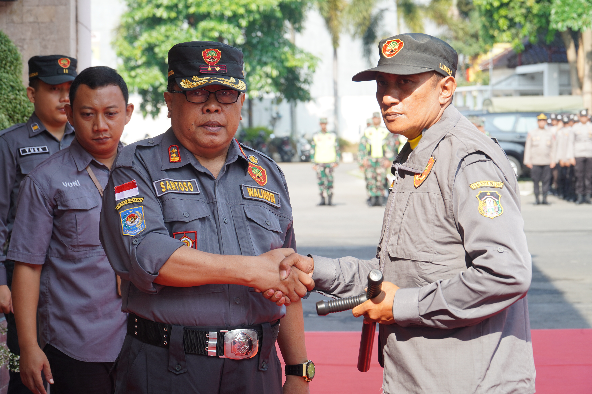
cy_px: 197
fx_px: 1505
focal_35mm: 92
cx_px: 296
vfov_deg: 14.9
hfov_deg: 22.3
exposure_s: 1/160
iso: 125
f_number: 5.6
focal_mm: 61
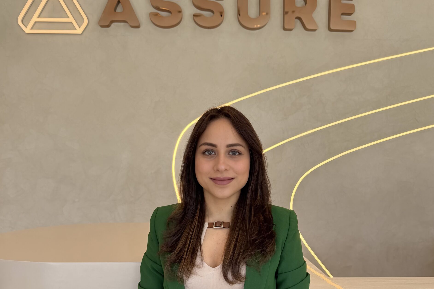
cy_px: 187
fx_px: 410
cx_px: 218
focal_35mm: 34
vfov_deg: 38.5
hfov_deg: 55.8
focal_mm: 6.76
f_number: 1.78
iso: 80
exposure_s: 1/796
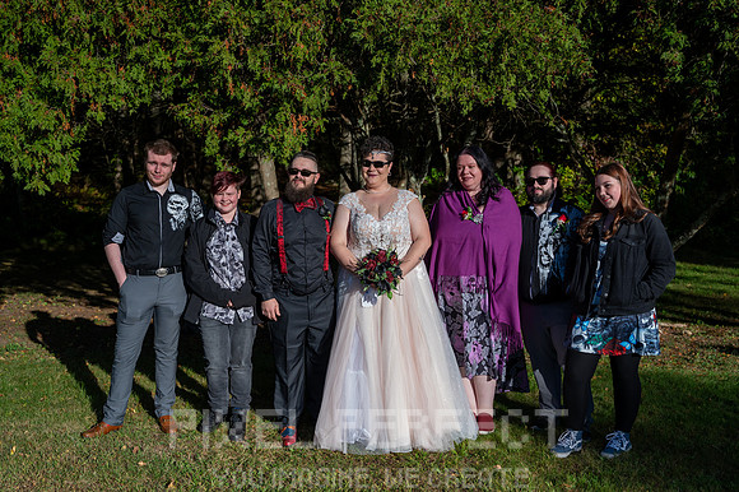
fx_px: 862
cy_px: 246
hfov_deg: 46.4
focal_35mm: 42
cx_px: 370
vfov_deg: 31.9
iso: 900
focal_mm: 42
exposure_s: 1/8000
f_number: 4
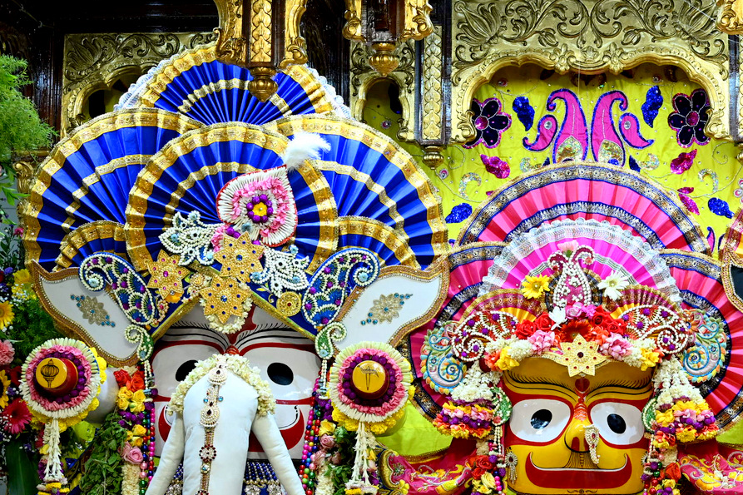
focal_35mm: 95
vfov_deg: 14.4
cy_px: 351
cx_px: 572
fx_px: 1960
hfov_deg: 21.3
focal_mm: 53
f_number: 5.6
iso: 800
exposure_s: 1/125
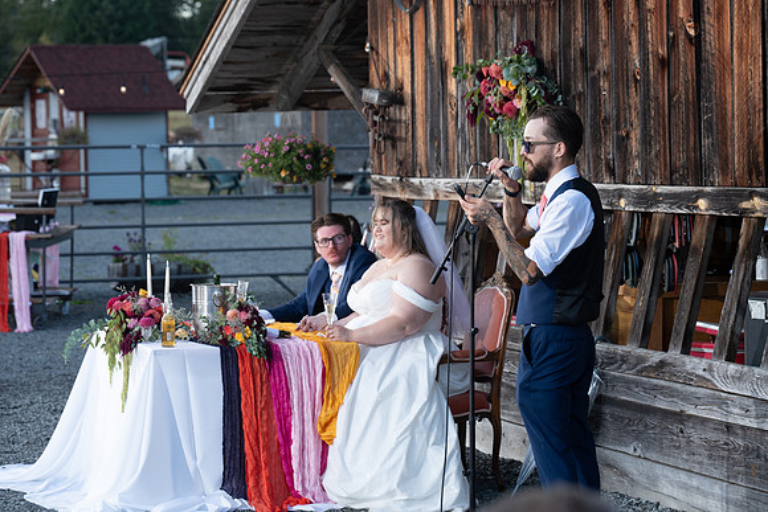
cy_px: 256
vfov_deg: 12.8
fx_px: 2283
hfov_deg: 19.1
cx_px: 384
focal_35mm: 107
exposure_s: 1/125
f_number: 5.6
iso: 320
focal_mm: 107
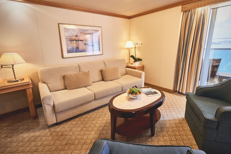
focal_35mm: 16
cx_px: 116
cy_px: 77
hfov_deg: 96.7
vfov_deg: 73.8
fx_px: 103
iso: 640
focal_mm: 16
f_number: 3.2
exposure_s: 1/50
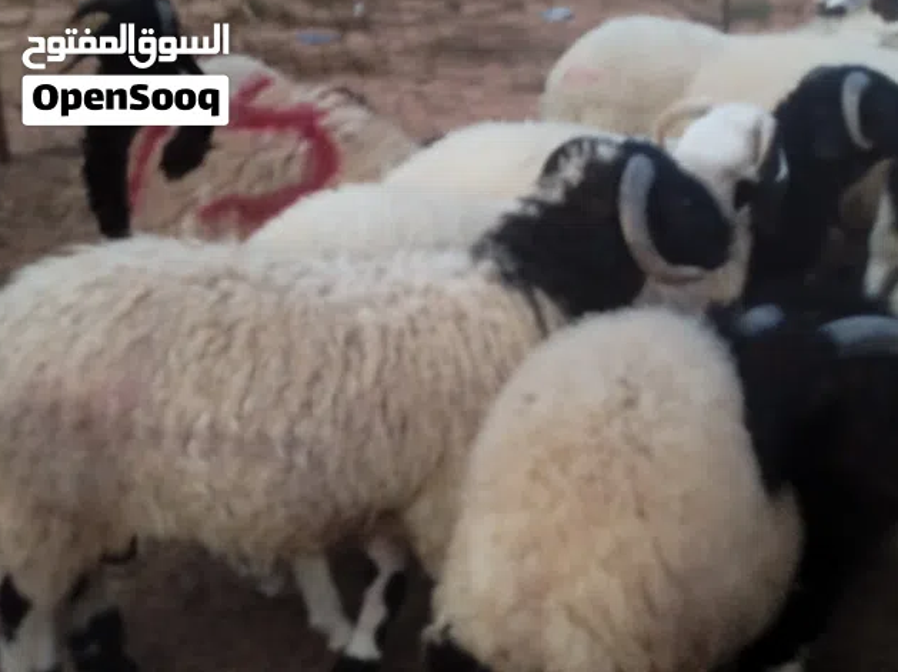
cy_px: 331
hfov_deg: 34.4
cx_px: 444
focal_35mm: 56
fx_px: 1452
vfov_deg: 26.1
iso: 800
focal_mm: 5.31
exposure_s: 1/17
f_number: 1.7
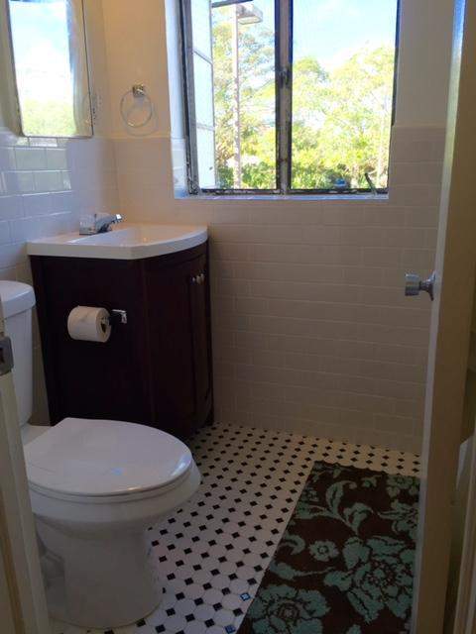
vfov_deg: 61.7
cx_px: 238
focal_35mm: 29
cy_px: 317
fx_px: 532
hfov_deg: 48.2
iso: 32
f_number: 2.2
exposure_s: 1/120
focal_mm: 4.15
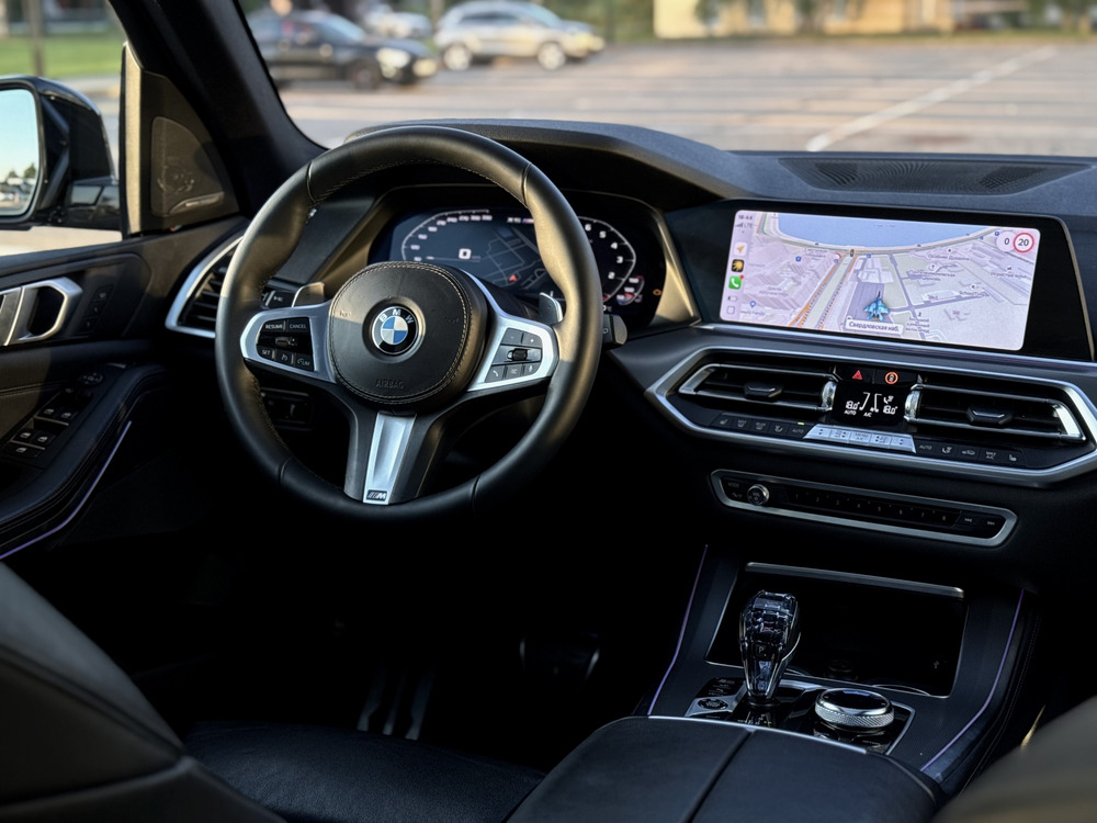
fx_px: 1521
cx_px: 548
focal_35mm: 48
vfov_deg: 30.3
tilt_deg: -13.8
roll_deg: +1.0
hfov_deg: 39.7
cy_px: 412
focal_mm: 6.76
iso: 100
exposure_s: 1/305
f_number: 1.78
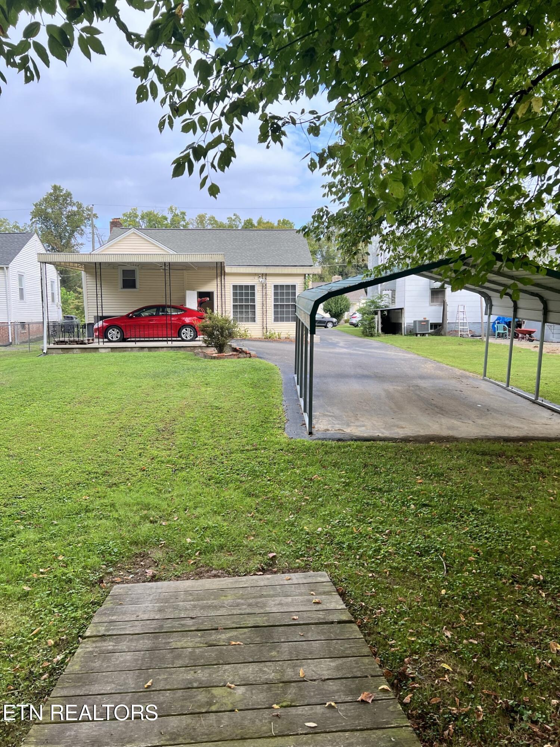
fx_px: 561
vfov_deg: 67.3
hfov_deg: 53.1
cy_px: 374
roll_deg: +1.3
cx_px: 280
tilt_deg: -4.7
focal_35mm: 26
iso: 50
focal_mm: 5.7
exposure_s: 1/797
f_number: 1.5
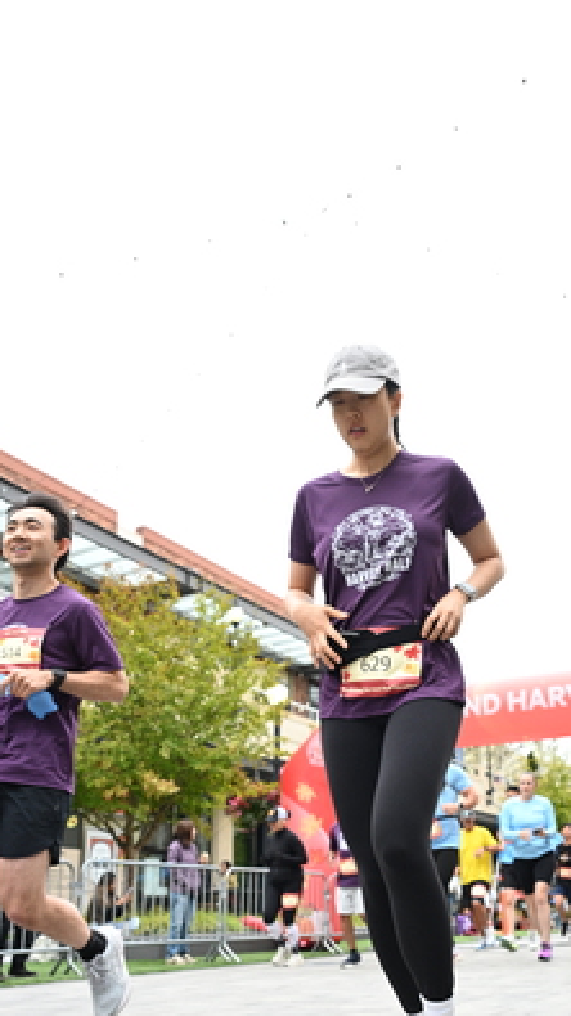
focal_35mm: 35
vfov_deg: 55.5
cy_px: 676
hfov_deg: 33.2
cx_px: 405
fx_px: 943
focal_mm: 24
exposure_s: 1/640
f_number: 4
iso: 2000
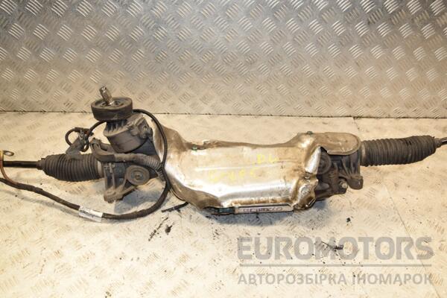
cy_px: 149
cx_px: 224
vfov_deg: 41.7
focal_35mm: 32
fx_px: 391
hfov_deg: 59.5
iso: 800
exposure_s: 1/200
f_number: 7.1
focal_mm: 21
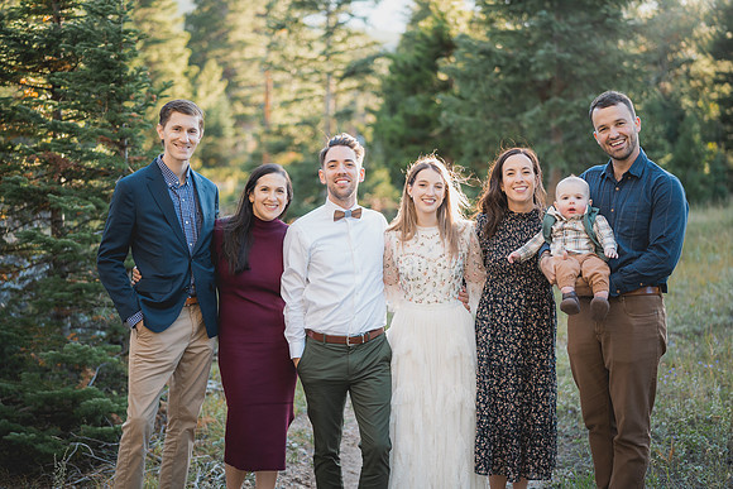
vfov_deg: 26.5
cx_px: 366
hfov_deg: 38.9
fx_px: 1037
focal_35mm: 51
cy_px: 244
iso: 200
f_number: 1.4
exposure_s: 1/400
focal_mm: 50
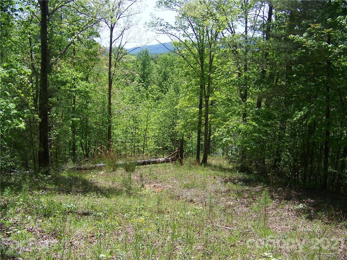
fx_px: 361
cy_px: 130
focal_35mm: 36
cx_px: 174
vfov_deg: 39.7
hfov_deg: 51.4
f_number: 2.8
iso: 64
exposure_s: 1/640
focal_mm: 5.85
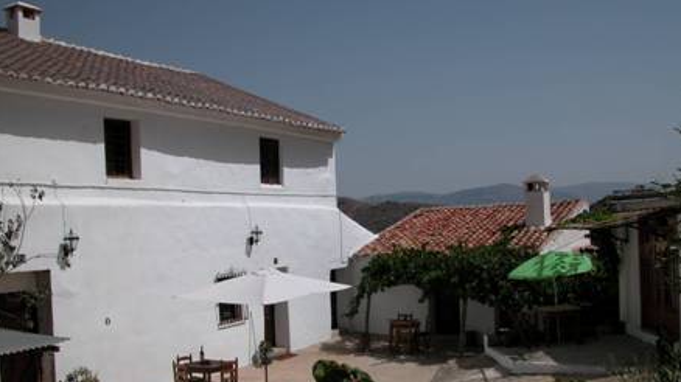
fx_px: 704
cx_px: 344
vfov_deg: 30.3
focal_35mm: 39
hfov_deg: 51.6
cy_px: 233
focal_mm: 8.9
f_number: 8
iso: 100
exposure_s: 1/673
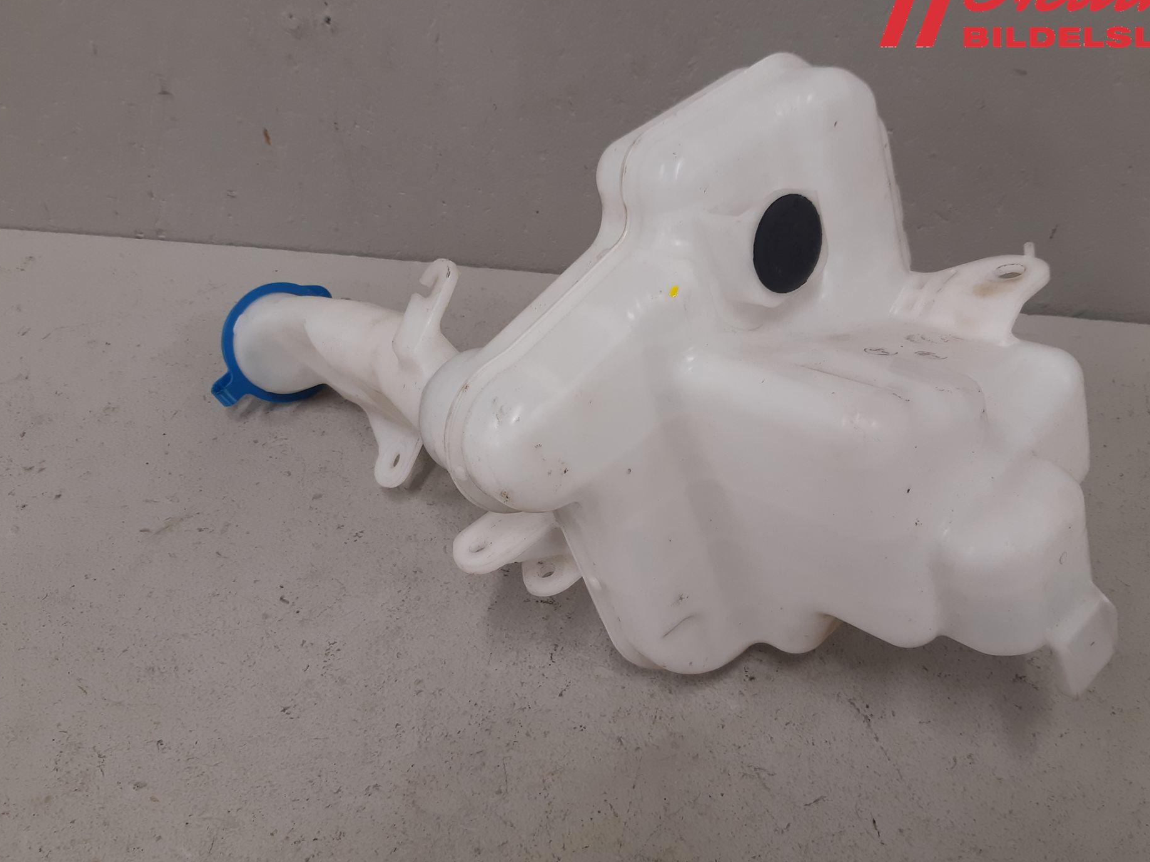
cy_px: 422
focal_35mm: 29
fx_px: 963
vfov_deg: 48.2
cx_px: 623
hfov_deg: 61.6
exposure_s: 1/50
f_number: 1.7
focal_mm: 3.93
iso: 80
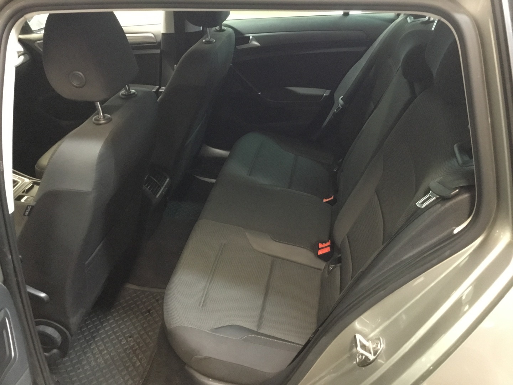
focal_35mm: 31
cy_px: 192
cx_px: 256
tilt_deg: -33.1
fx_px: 459
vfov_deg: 45.4
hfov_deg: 58.4
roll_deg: +4.7
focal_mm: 3.3
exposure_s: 1/17
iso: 500
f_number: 2.4
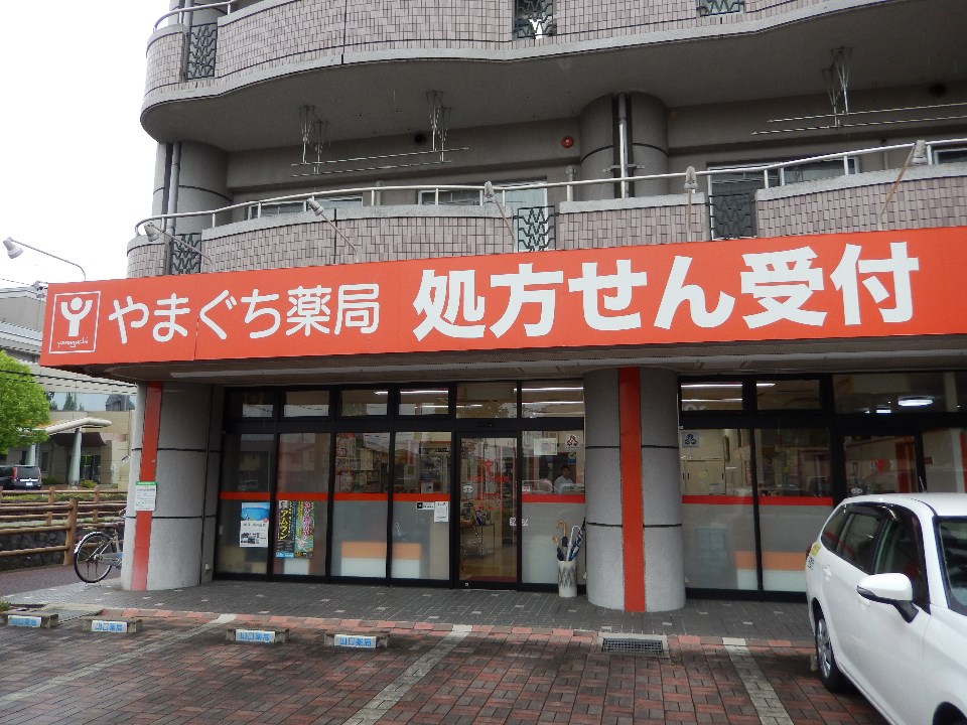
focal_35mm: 25
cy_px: 362
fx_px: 698
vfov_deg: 54.9
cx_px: 484
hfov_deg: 69.4
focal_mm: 4.5
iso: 125
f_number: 3.4
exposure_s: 1/320
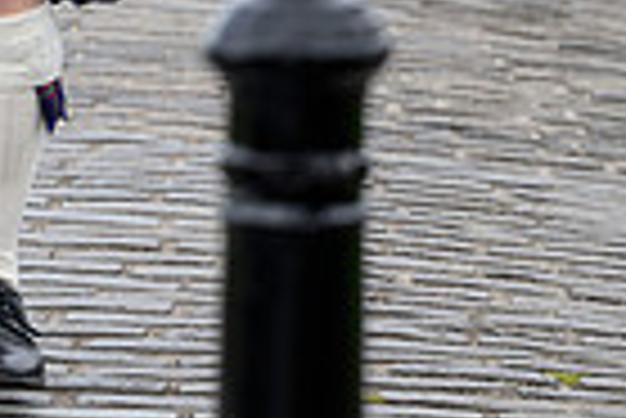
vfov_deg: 3.0
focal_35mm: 459
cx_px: -297
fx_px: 7990
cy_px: -393
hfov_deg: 4.5
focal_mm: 110
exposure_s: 1/800
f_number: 2.8
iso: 500
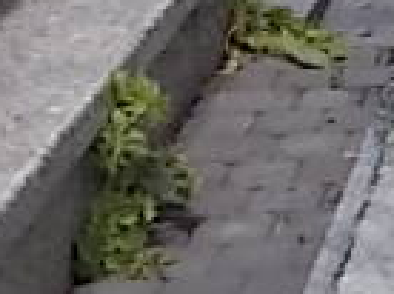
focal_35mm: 181
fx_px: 2057
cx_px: 714
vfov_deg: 8.2
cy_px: 31
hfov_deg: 10.3
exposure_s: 1/500
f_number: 3.9
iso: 80
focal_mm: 6.9
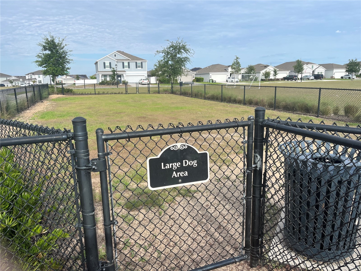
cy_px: 136
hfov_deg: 67.3
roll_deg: +1.6
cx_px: 180
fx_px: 271
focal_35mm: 26
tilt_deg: -12.9
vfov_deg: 53.1
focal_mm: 5.1
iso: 50
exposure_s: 1/2463
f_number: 1.6
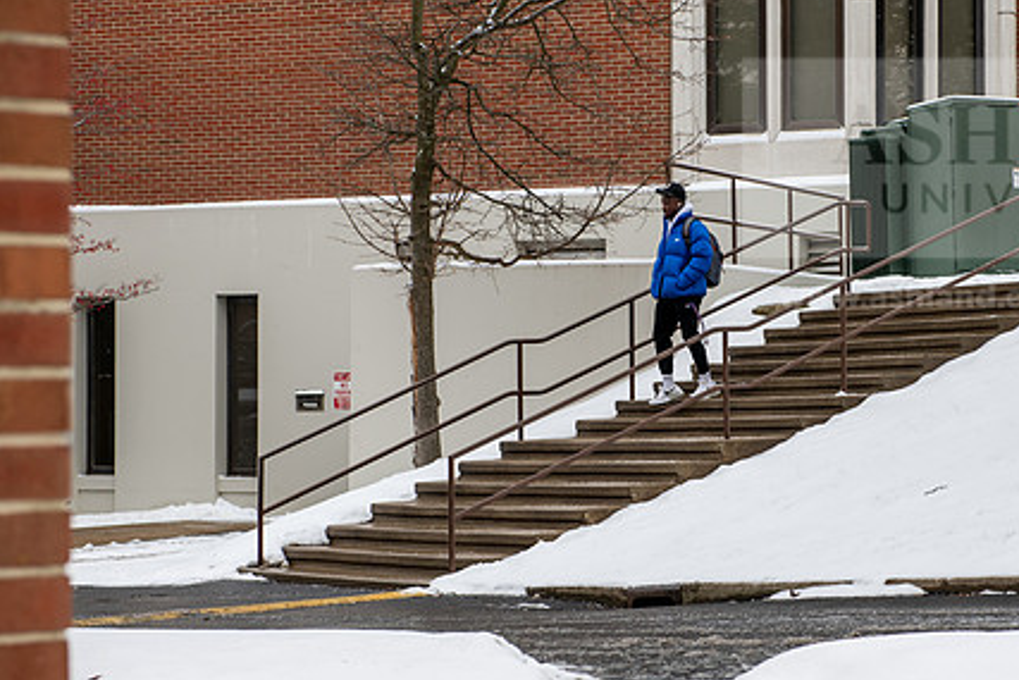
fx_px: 2690
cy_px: 347
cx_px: 671
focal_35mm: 95
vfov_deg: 14.4
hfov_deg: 21.4
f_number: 5.6
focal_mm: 70
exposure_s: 1/320
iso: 125
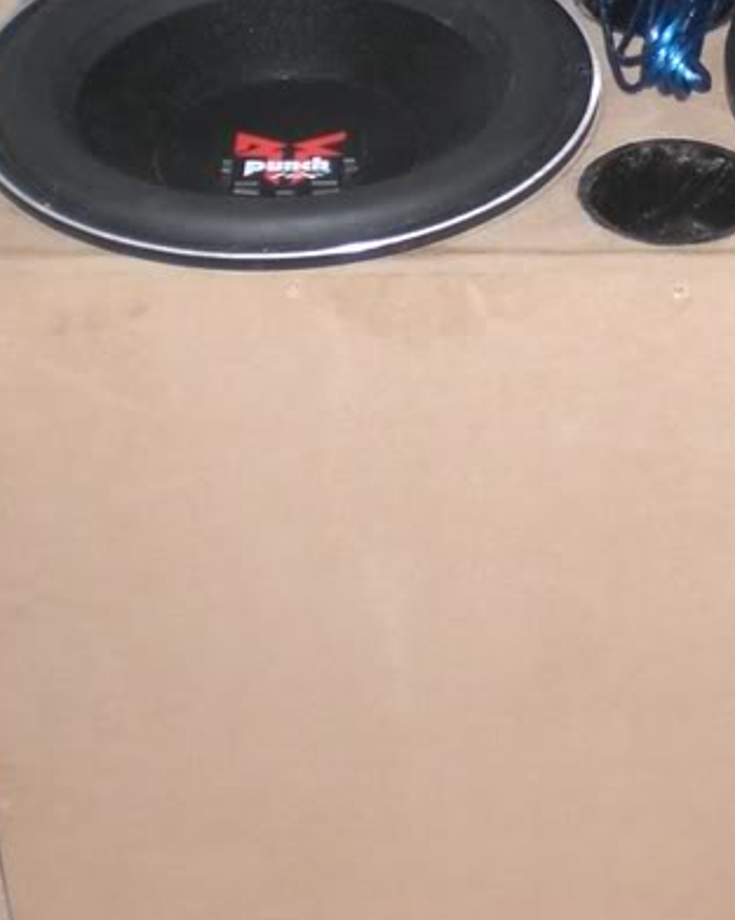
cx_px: 693
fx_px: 2641
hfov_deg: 15.6
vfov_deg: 19.4
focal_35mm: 97
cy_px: 110
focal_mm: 6.3
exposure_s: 1/60
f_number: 3.1
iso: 200
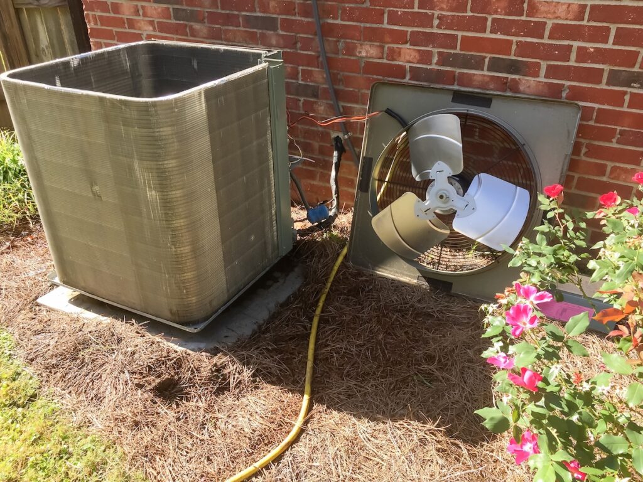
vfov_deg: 48.2
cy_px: 241
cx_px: 322
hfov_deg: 61.7
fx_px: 539
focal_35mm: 29
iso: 32
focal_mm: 4.2
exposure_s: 1/400
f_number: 2.2
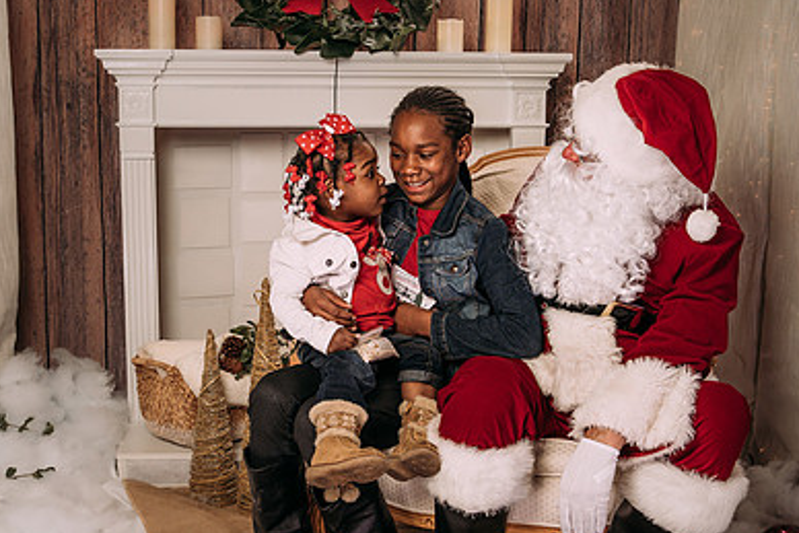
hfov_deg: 34.4
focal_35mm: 58
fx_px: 1288
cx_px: 349
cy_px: 348
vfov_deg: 23.3
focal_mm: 35
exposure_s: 1/100
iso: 100
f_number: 6.3
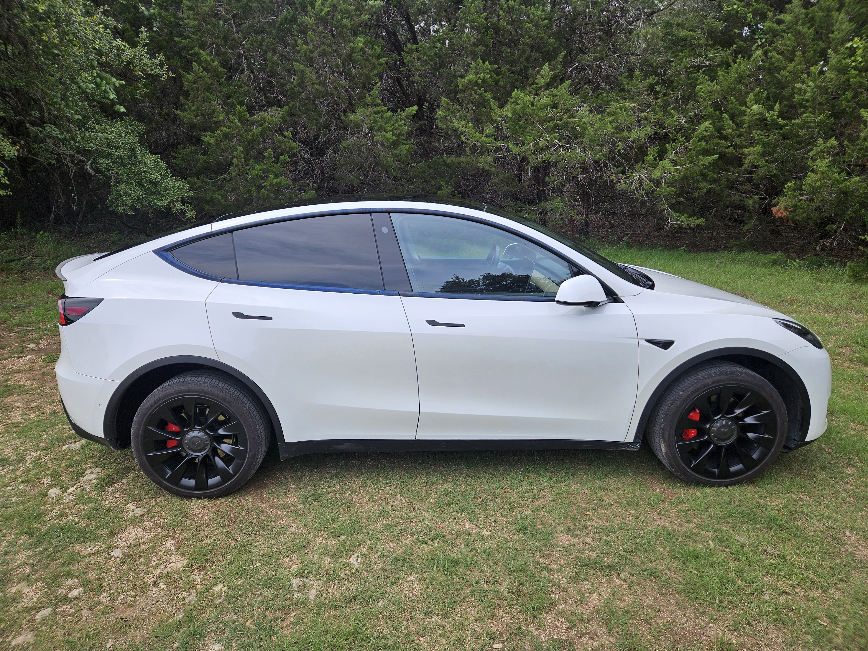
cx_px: 434
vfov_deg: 58.9
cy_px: 326
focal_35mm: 23
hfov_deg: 73.9
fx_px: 577
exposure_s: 1/986
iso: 25
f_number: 1.8
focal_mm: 5.4
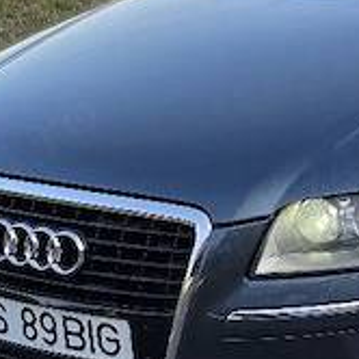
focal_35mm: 98
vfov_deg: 17.7
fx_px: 1150
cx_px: 381
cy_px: 253
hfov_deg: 17.2
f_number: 1.7
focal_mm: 6.3
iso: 25
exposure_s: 1/370
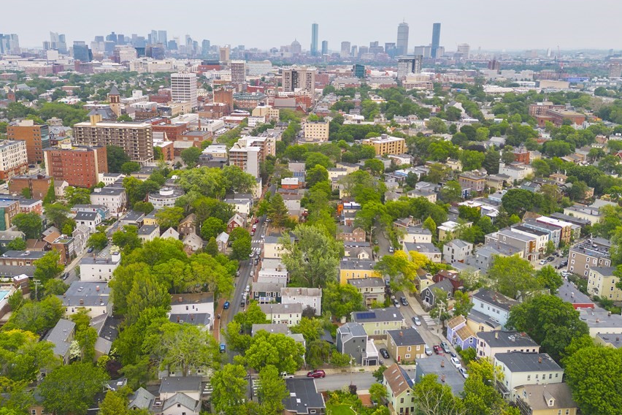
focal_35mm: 30
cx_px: 280
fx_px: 518
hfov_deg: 61.8
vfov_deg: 43.4
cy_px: 164
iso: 100
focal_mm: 6.72
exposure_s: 1/800
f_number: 1.7
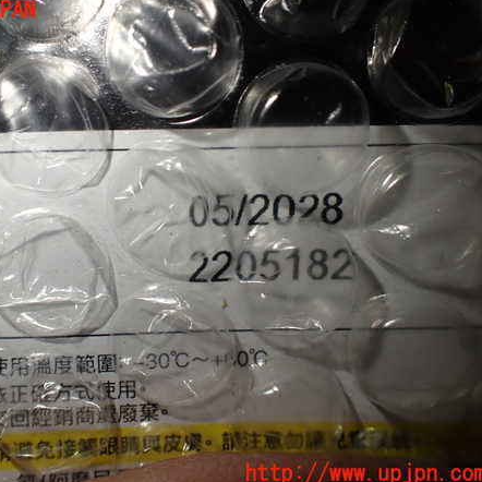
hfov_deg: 45.4
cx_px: 165
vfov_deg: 46.0
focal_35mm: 36
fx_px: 567
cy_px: 242
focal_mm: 5.4
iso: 100
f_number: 3.2
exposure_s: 1/125
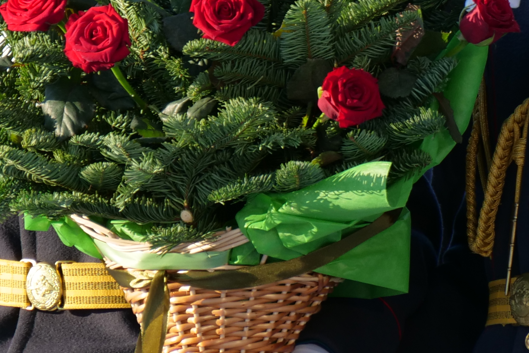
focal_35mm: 891
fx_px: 13094
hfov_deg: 2.3
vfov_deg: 1.5
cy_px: -117
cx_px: 286
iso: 200
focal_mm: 140
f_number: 5.6
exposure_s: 1/320
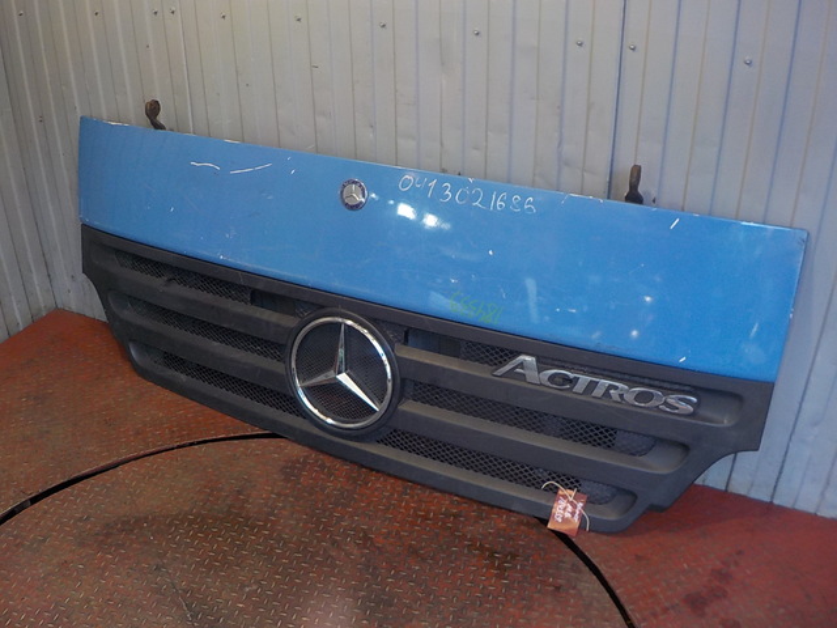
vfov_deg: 46.8
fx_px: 725
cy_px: 314
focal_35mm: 30
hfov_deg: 60.0
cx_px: 418
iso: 160
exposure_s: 1/30
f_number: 3.3
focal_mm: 4.1
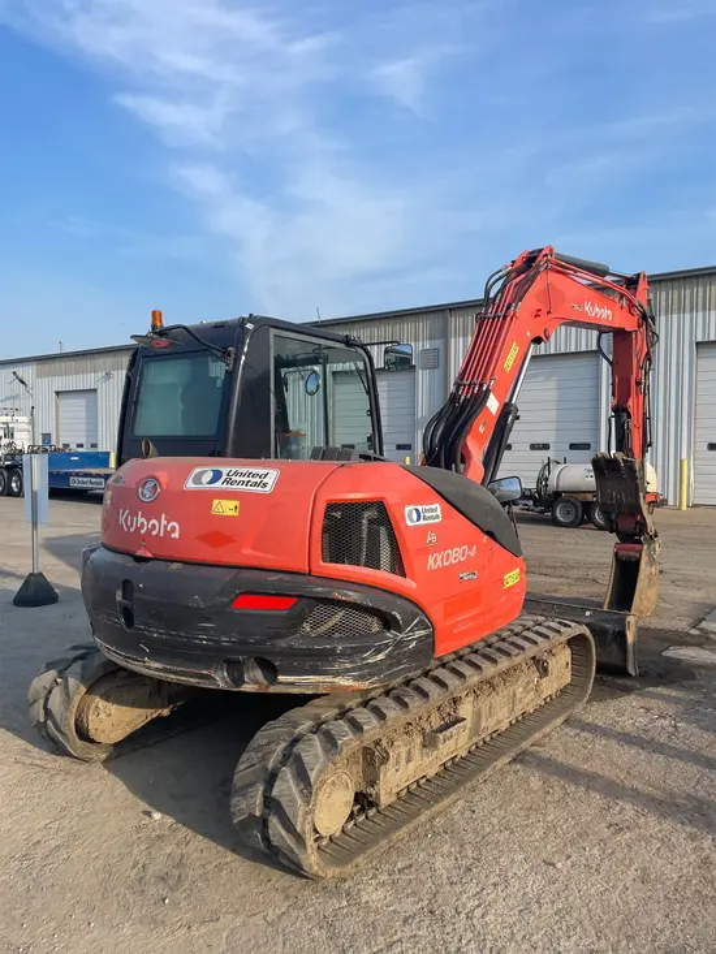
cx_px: 358
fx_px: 717
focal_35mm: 26
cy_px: 477
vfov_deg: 67.3
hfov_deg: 53.1
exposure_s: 1/2132
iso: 32
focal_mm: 4.2
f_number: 1.6
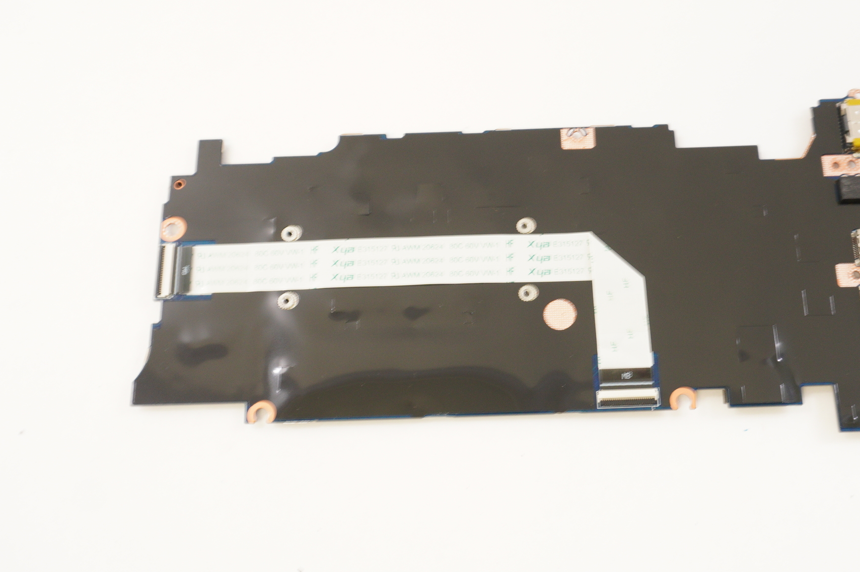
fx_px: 1026
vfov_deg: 31.1
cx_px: 522
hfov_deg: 45.2
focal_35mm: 43
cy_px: 247
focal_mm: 20
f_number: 5.6
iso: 500
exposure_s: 1/15
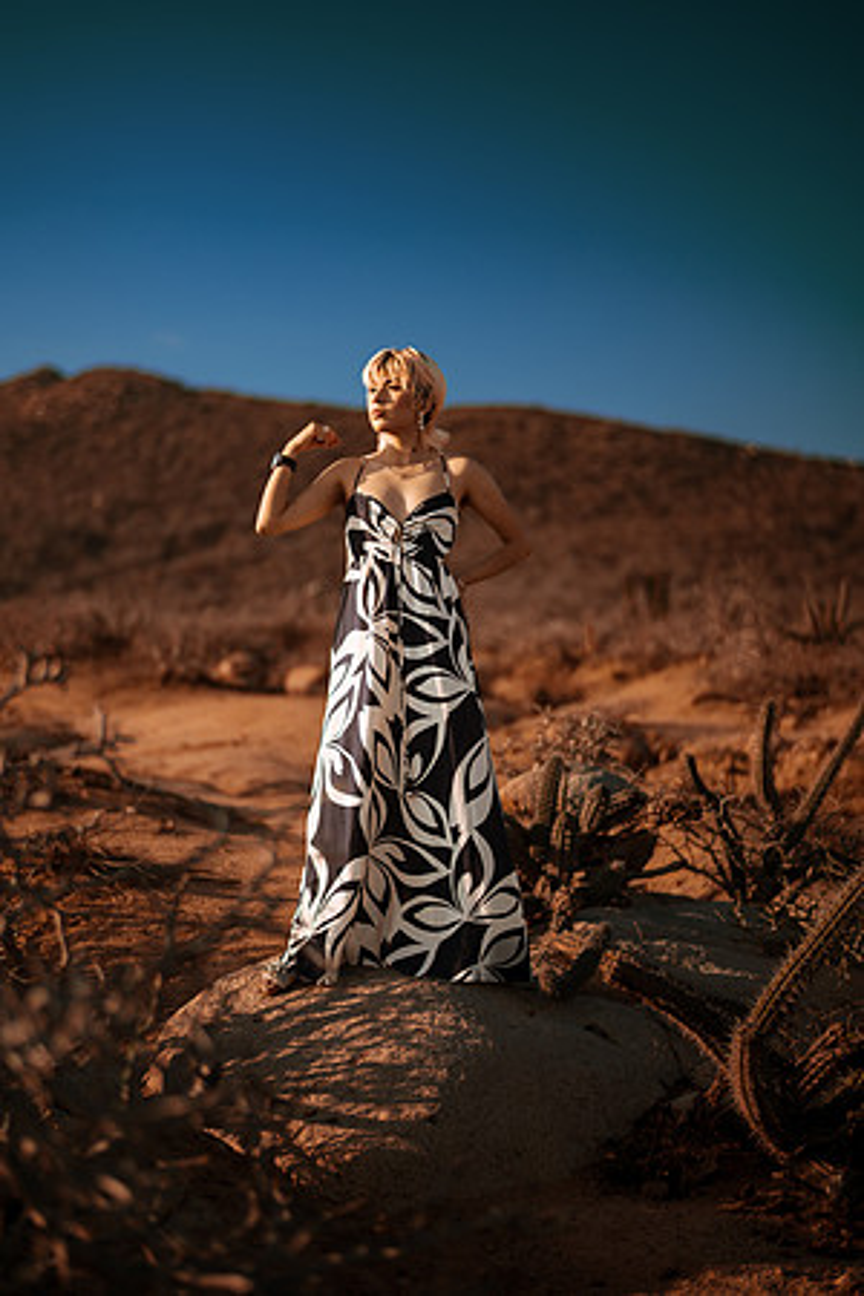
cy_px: 648
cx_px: 432
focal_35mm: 58
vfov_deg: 34.5
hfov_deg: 23.4
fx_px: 2088
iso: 50
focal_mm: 58
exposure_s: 1/8000
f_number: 1.4
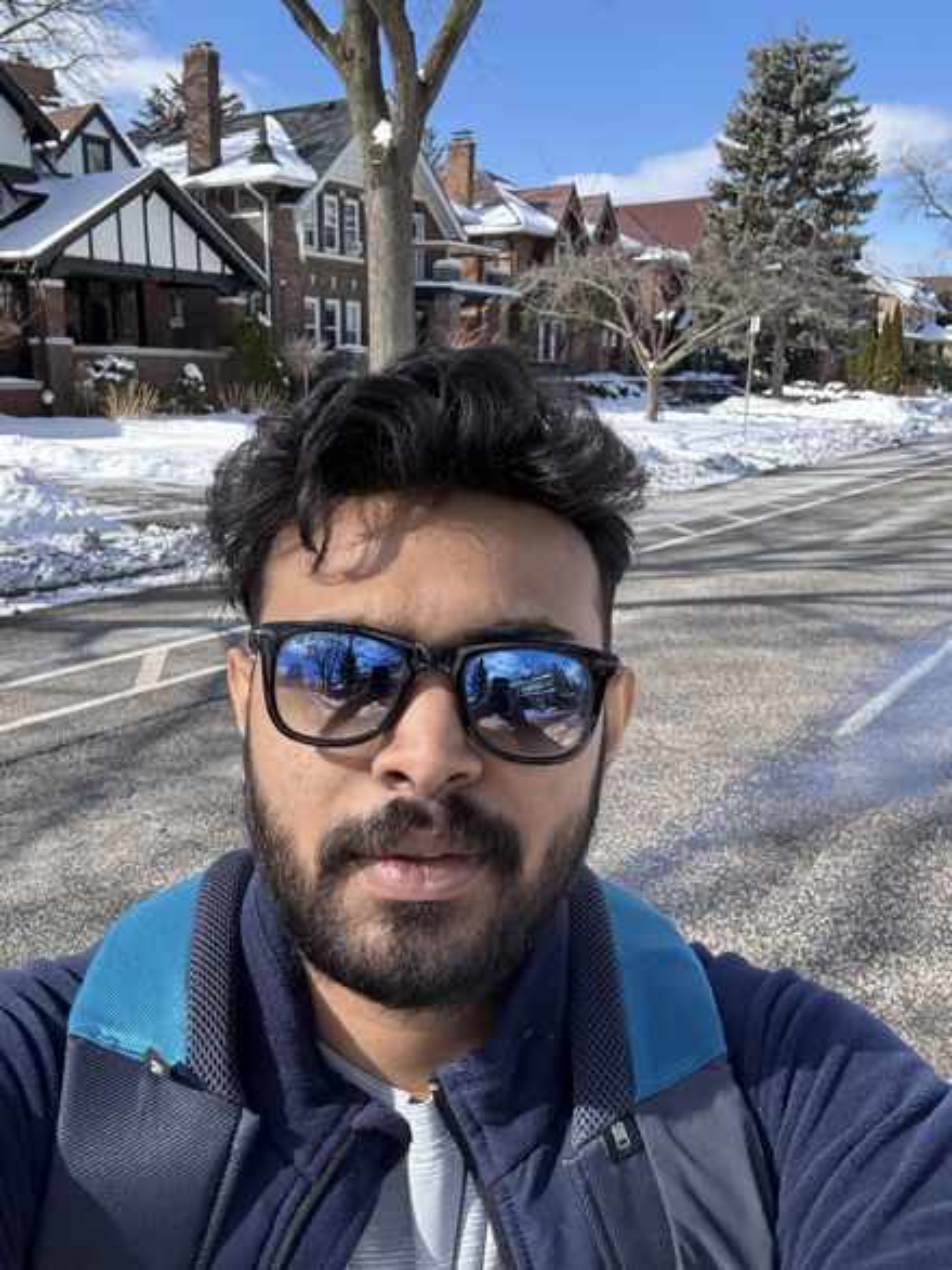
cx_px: 476
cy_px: 635
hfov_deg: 46.8
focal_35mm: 30
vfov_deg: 60.0
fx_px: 1100
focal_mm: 2.69
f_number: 1.9
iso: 25
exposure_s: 1/365
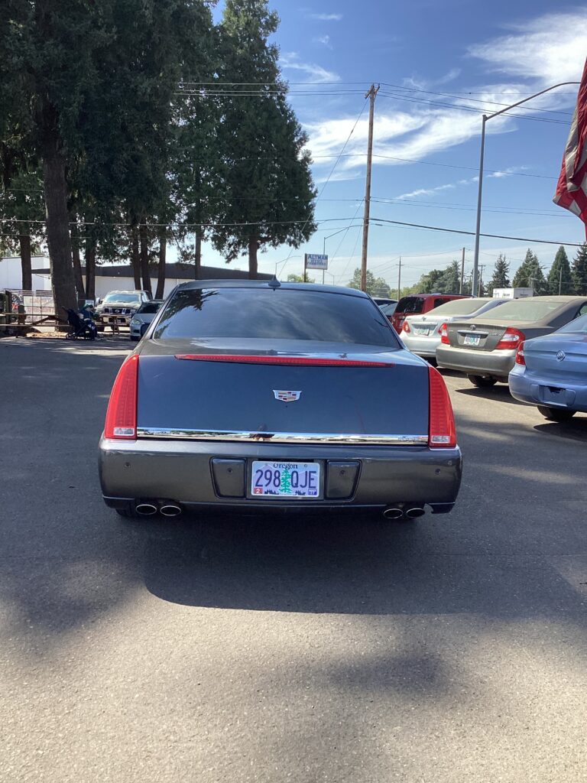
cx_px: 294
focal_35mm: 31
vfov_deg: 58.4
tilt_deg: -8.3
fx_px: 701
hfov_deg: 45.4
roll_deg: -1.8
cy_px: 392
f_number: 2.4
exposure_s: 1/806
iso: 25
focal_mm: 3.3
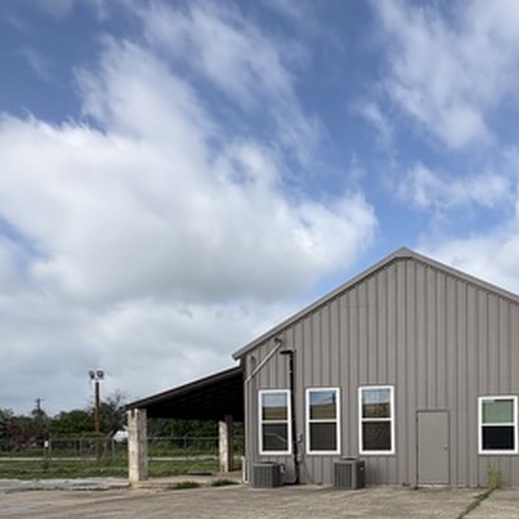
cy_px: 445
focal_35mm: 29
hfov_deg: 50.4
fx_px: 492
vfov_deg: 50.7
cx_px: 451
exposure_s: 1/1637
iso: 40
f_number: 2.2
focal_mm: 2.22
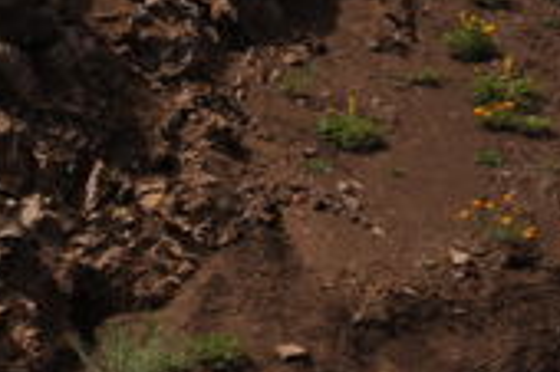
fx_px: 2564
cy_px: 201
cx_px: -685
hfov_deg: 10.9
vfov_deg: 8.3
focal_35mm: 165
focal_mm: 35
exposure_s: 1/250
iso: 250
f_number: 14
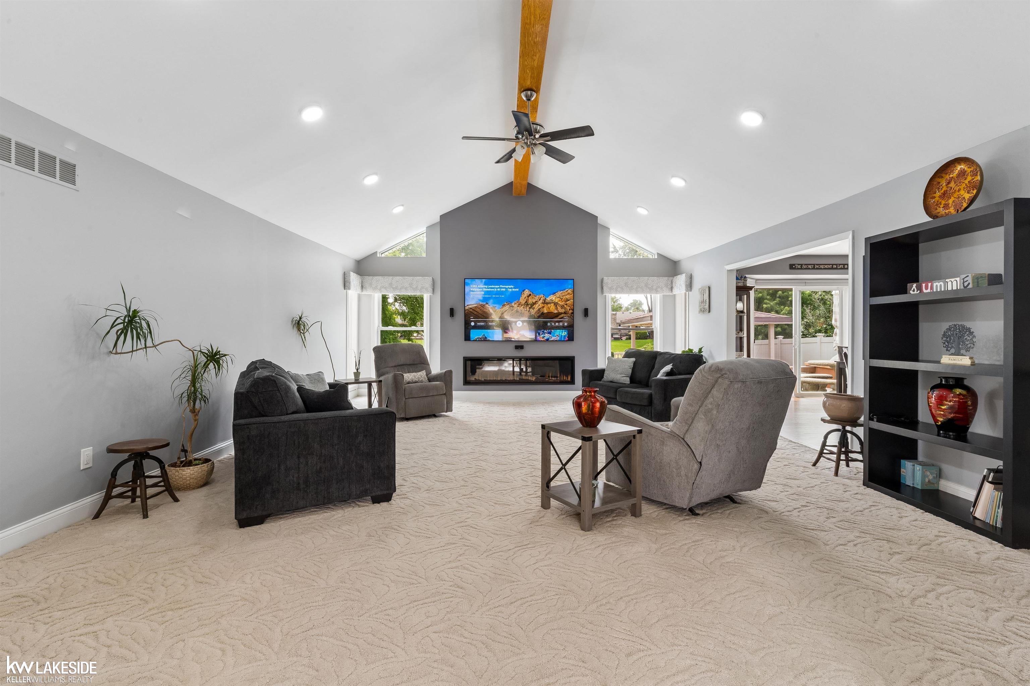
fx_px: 458
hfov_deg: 96.7
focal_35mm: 16
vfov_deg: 73.7
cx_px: 515
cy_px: 343
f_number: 16
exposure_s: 1/13
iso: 400
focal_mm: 16
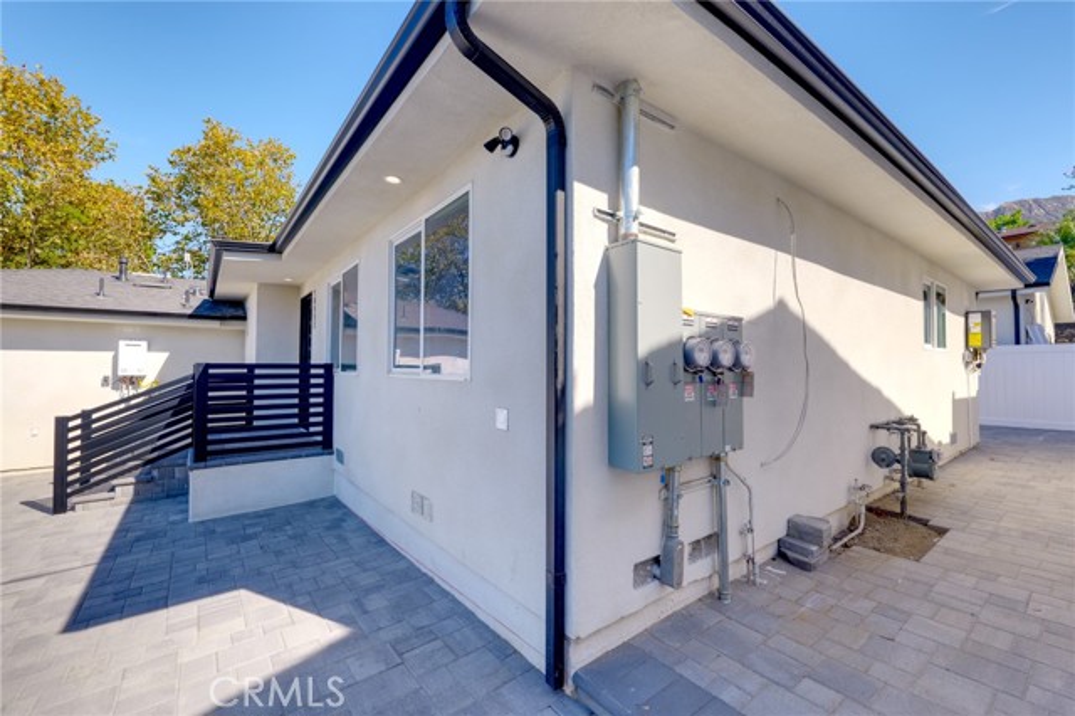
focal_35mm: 14
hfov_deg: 104.3
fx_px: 418
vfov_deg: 81.1
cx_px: 538
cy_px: 358
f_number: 8
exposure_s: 1/320
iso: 400
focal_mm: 14
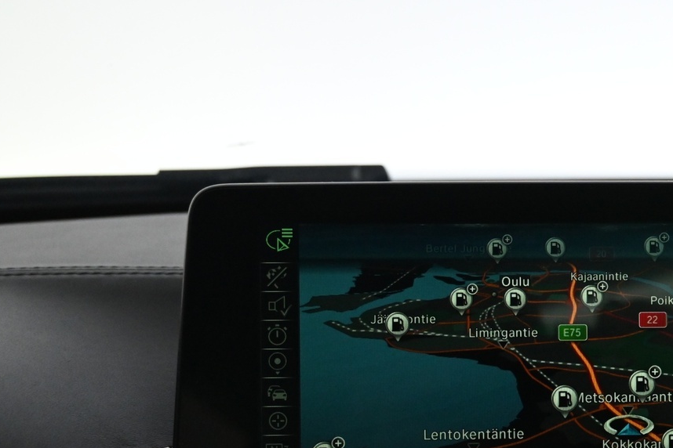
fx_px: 1298
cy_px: 379
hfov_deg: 27.8
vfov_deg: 19.4
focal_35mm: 69
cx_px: 624
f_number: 4.2
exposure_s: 1/40
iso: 2500
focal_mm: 24.5
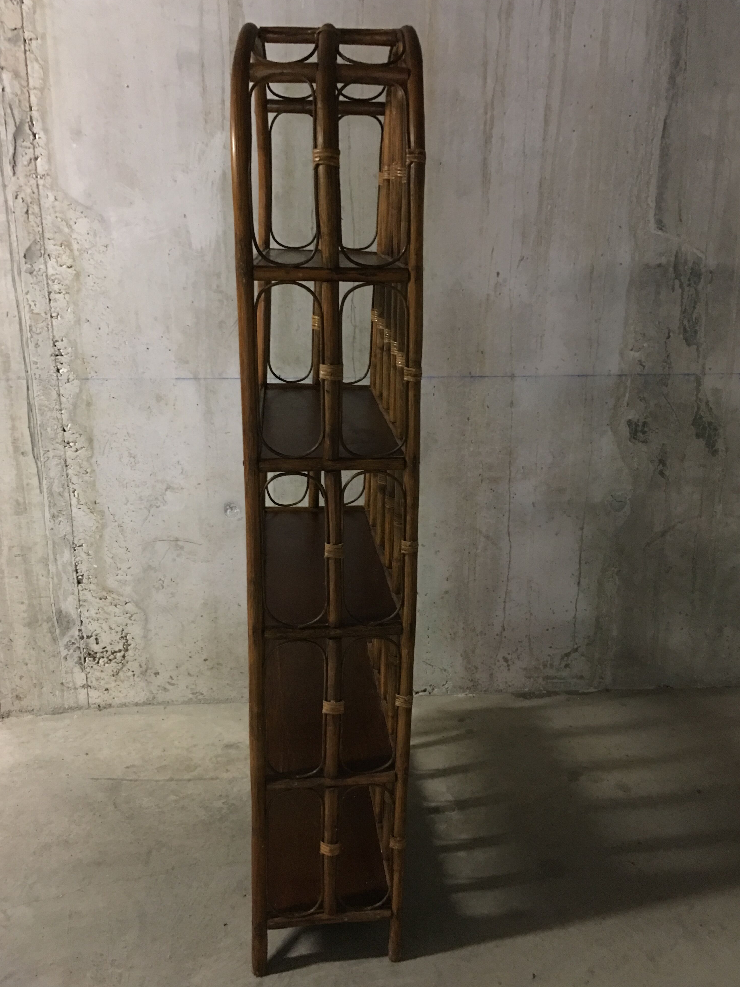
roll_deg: -0.4
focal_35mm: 30
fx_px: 855
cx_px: 365
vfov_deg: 60.0
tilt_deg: -15.2
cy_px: 479
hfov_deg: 46.8
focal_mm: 4.15
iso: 125
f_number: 2.2
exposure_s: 1/4
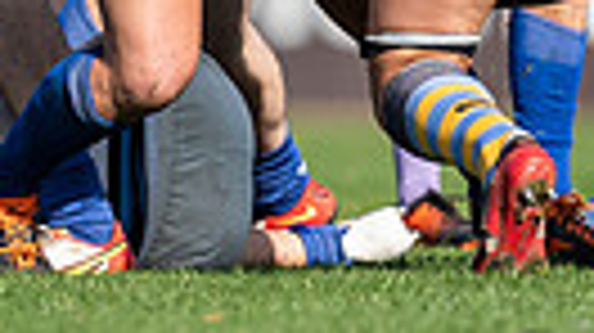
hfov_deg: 0.8
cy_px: -284
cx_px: 148
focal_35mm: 2562
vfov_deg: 0.5
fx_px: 40320
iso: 100
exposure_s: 1/1250
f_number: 2.8
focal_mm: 400
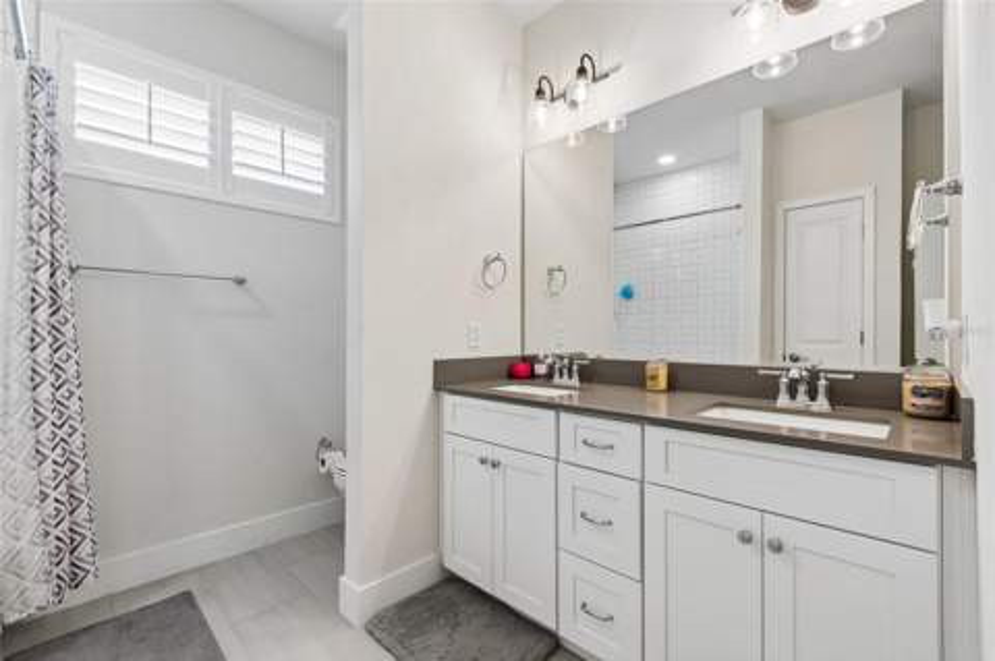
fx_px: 414
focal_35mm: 15
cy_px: 330
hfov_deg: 100.4
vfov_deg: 77.2
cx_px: 498
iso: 200
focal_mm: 10
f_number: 8
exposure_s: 1/25
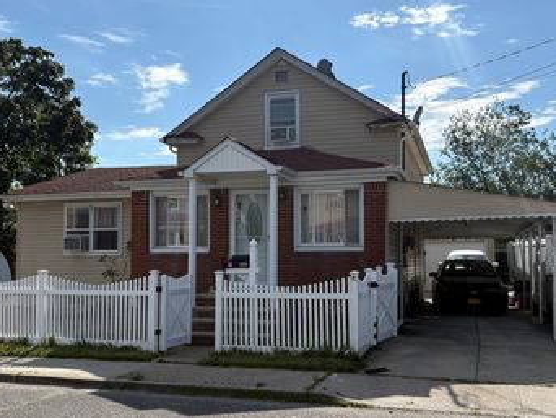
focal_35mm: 38
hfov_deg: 48.9
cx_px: 288
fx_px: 611
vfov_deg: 37.7
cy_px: 238
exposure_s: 1/6329
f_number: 1.6
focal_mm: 5.96
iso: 50
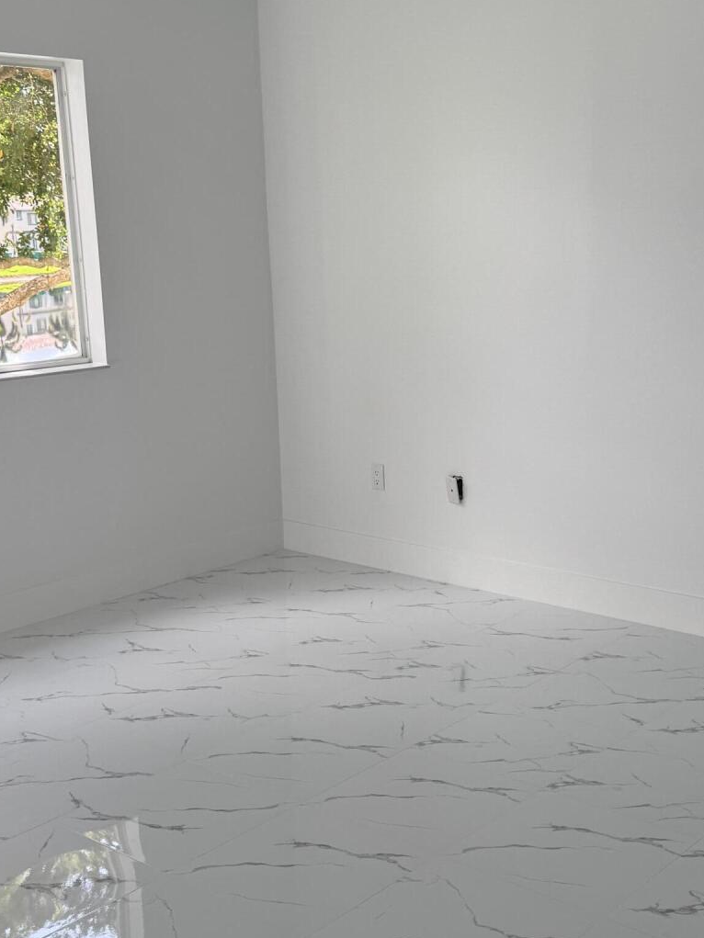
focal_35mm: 47
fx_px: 1274
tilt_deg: -11.6
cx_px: 400
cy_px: 493
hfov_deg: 30.8
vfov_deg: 40.4
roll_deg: +1.4
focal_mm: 6.76
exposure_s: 1/604
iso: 80
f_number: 1.78
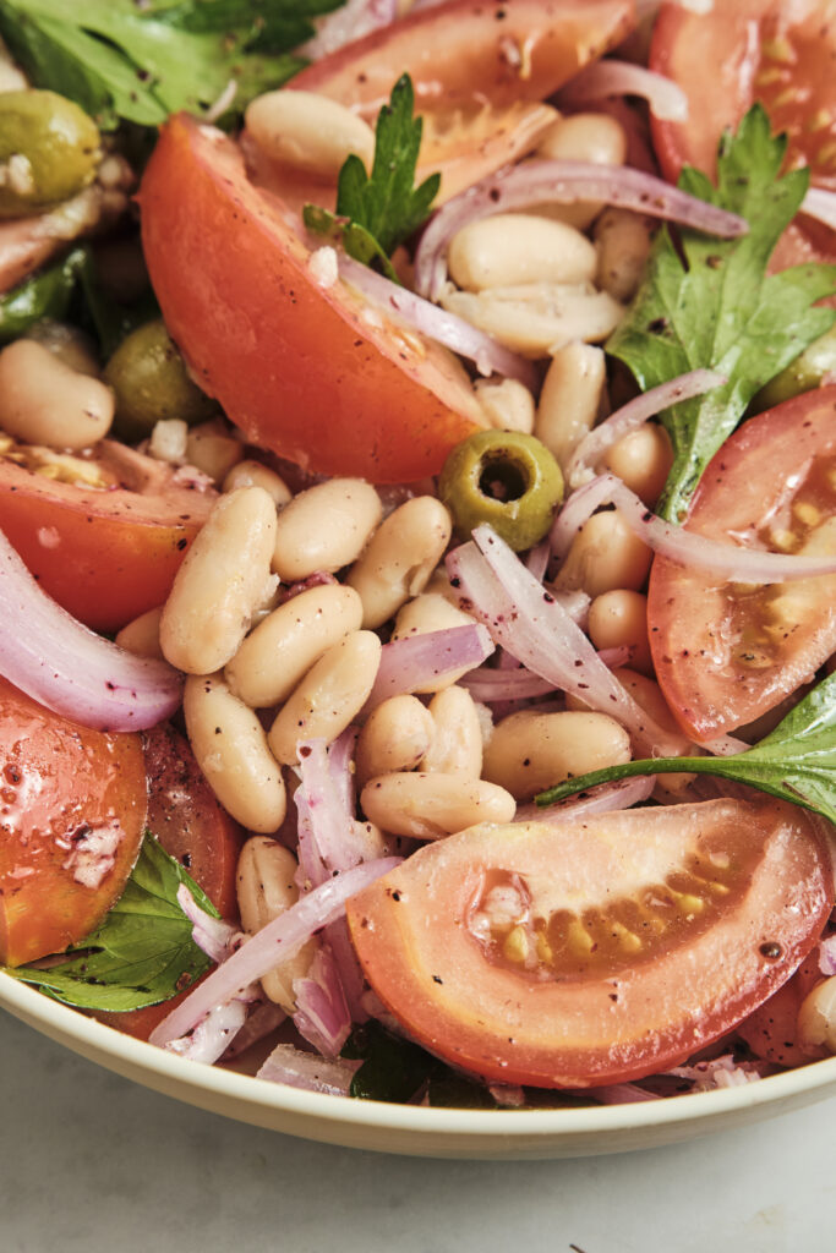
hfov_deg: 13.0
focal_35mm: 105
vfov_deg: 19.5
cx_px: 418
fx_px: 3656
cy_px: 626
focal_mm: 70
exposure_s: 1/80
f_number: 9
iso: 200
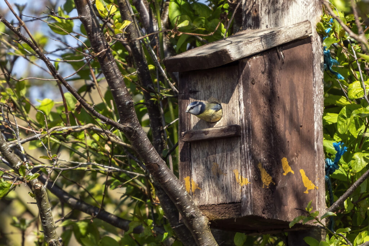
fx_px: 2440
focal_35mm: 238
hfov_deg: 8.6
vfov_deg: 5.8
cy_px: 123
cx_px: 184
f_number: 7.1
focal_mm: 159
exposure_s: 1/2000
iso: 500
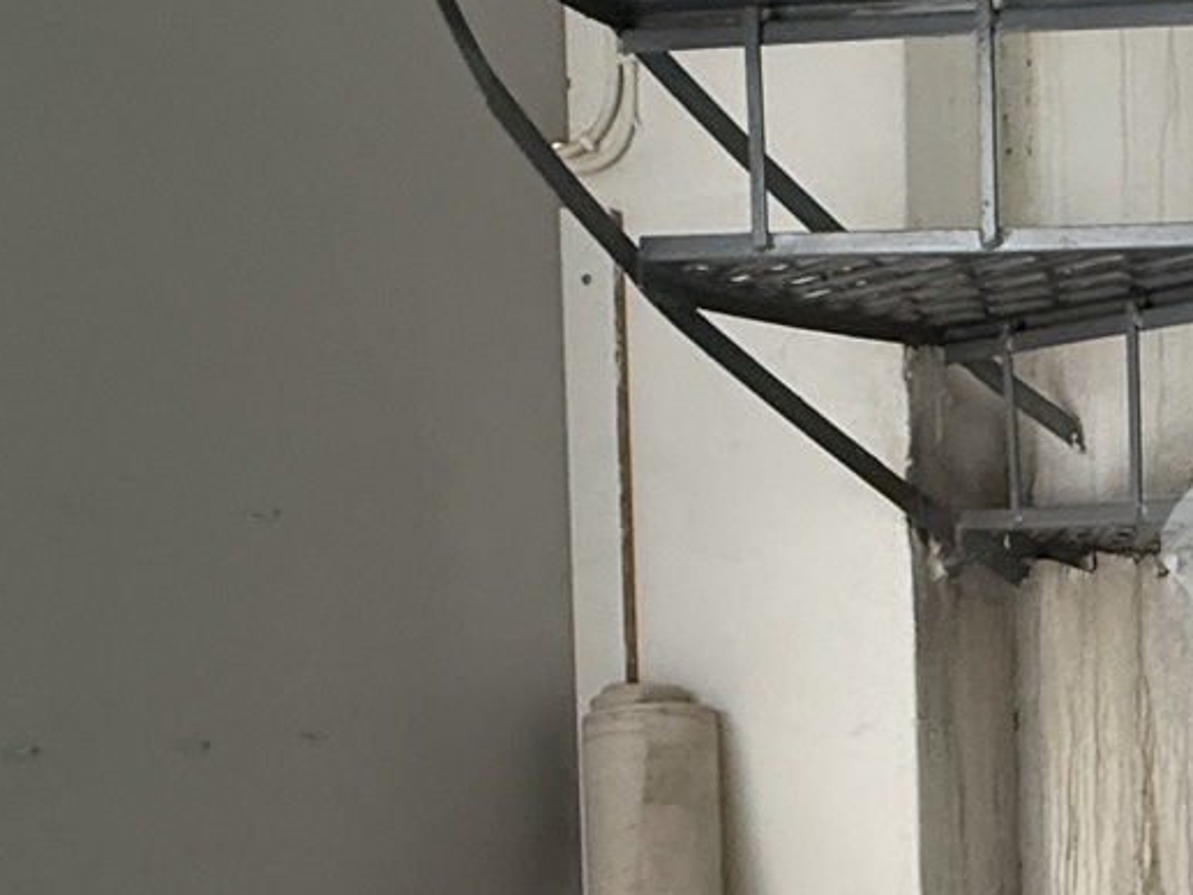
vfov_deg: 27.3
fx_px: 1793
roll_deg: -2.4
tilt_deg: -3.3
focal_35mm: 52
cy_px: 768
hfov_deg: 28.3
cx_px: 1650
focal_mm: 2.22
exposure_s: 1/93
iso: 320
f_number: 2.2
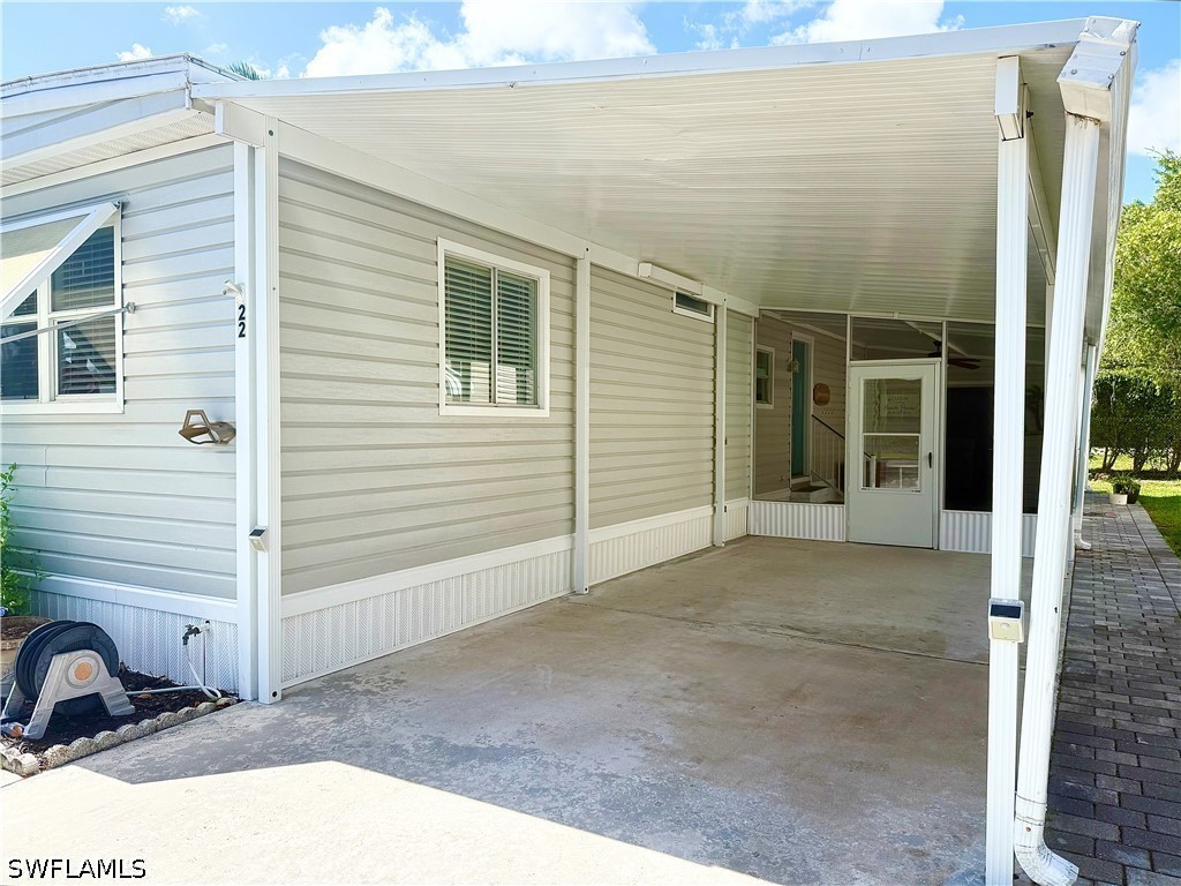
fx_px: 819
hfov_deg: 71.6
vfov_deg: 56.8
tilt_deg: -1.3
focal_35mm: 24
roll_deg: +1.1
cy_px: 443
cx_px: 590
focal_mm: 6.76
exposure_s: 1/4167
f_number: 1.78
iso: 100
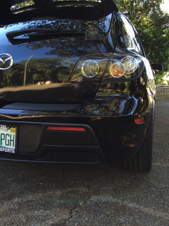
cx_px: 84
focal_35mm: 29
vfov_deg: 61.7
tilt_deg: -7.5
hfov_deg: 48.2
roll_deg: +2.2
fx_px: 189
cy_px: 113
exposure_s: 1/120
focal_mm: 4.15
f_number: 2.2
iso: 50
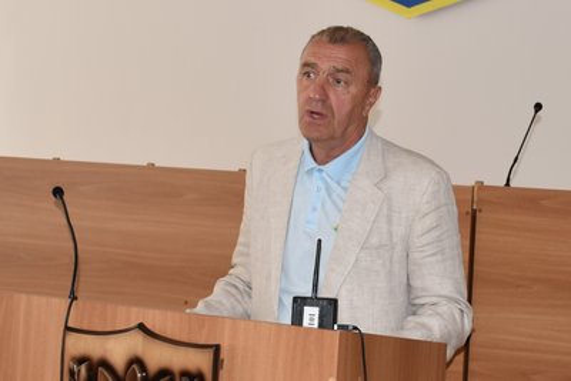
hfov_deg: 43.6
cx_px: 286
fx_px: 714
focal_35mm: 45
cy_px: 190
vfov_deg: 29.9
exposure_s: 1/125
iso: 220
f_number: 5.6
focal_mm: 30
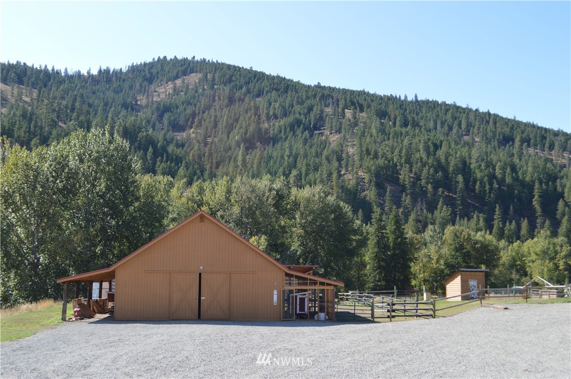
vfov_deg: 34.1
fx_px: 618
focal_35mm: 39
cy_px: 190
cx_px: 286
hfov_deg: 49.6
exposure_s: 1/160
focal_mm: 26
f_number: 6.3
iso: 100
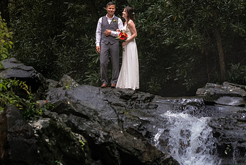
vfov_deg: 3.1
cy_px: 65
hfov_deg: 4.7
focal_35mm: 439
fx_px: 3002
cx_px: 168
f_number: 2.8
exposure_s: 1/1250
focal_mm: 160
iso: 4000
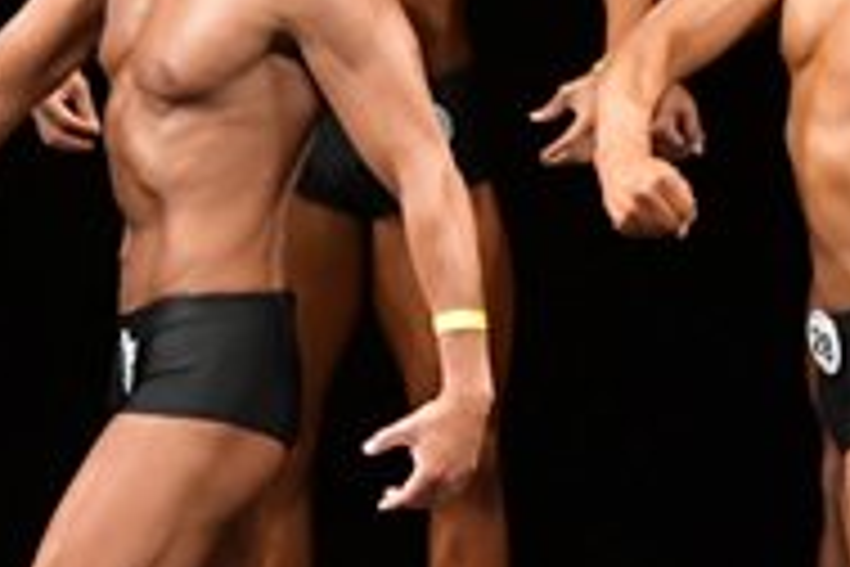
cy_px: 459
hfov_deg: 2.5
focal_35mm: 827
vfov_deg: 1.7
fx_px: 19525
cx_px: 564
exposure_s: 1/400
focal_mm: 135
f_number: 5.6
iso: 3200
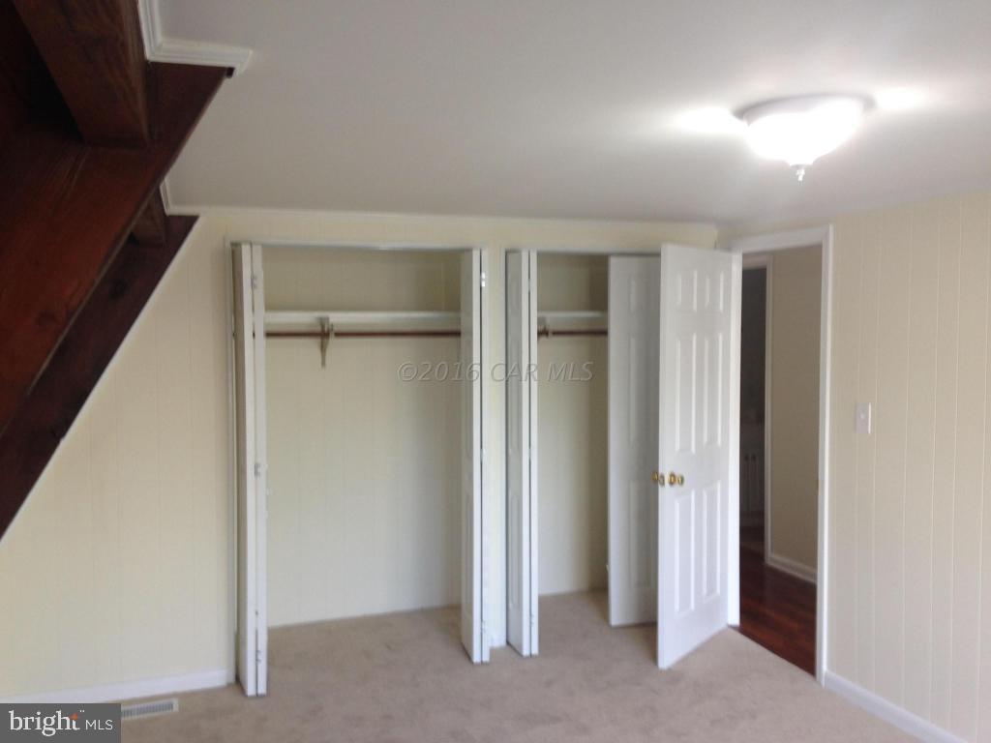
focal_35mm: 33
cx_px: 496
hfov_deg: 55.4
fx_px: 945
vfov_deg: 42.9
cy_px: 372
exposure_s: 1/24
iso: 50
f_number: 2.4
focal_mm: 4.12
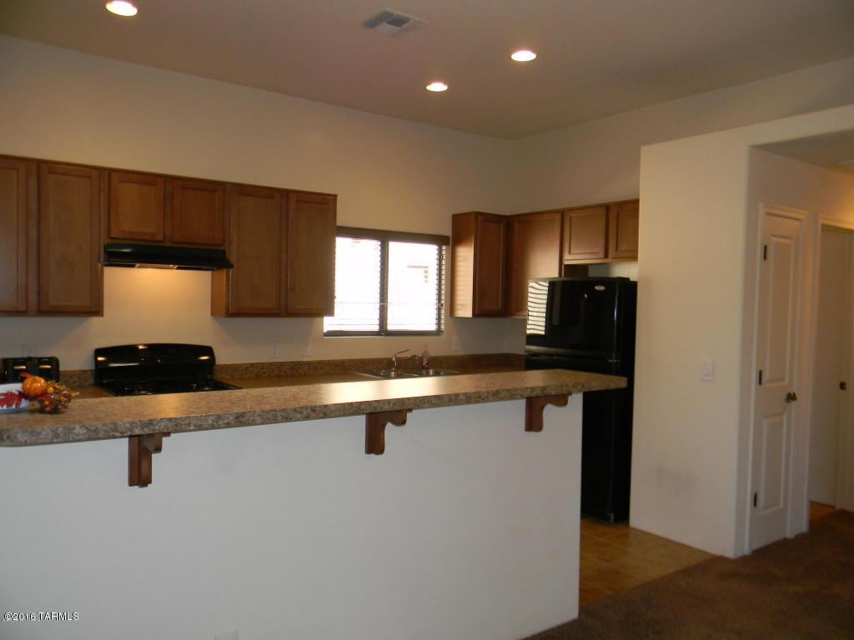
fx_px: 691
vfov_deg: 49.7
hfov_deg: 63.4
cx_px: 427
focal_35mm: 28
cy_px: 320
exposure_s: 1/30
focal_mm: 5
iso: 155
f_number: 3.5
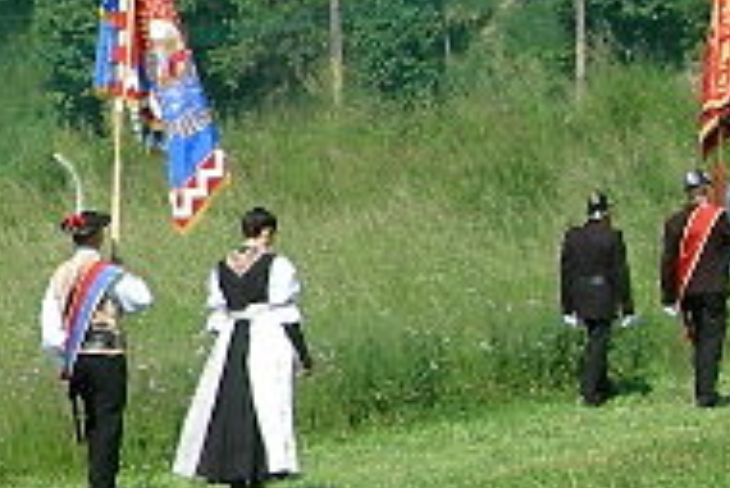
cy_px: 127
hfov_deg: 9.0
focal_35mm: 213
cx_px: -826
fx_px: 4322
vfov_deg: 6.5
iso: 50
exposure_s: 1/381
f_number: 4.8
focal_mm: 7.8
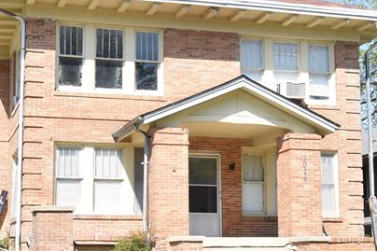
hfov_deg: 26.6
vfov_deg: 17.9
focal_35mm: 76
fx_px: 796
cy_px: 175
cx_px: 142
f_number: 13
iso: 320
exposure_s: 1/160
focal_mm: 20
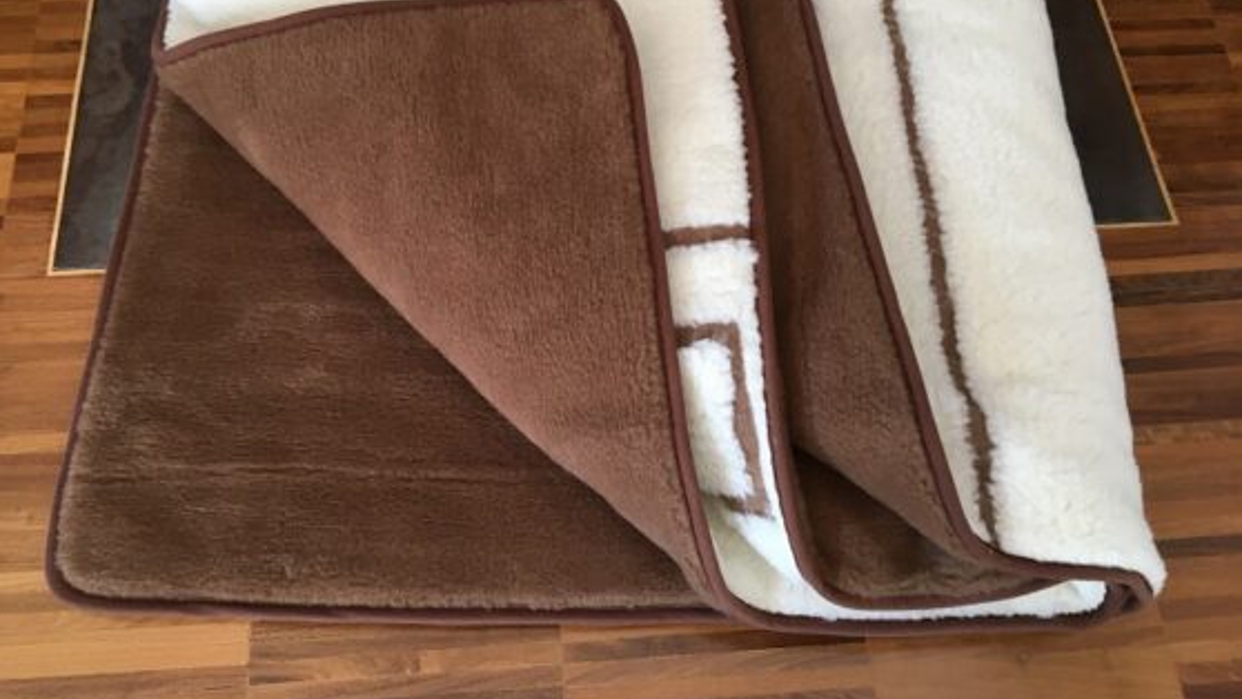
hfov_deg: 58.0
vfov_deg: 34.4
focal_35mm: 34
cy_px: 236
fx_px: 1120
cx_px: 579
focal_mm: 4.15
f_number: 2.2
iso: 50
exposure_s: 1/30
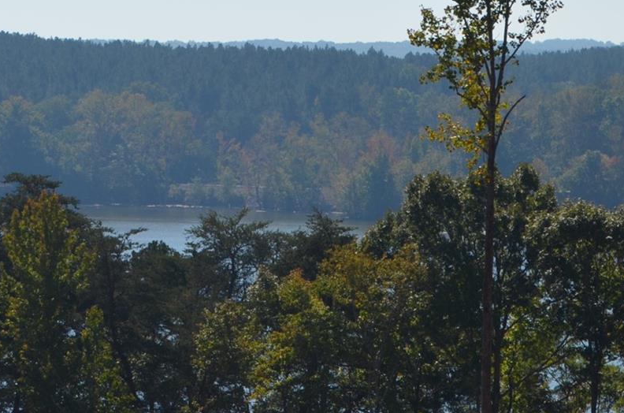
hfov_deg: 9.7
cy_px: 179
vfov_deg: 6.4
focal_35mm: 213
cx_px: 217
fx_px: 3688
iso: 100
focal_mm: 55
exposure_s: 1/400
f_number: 10
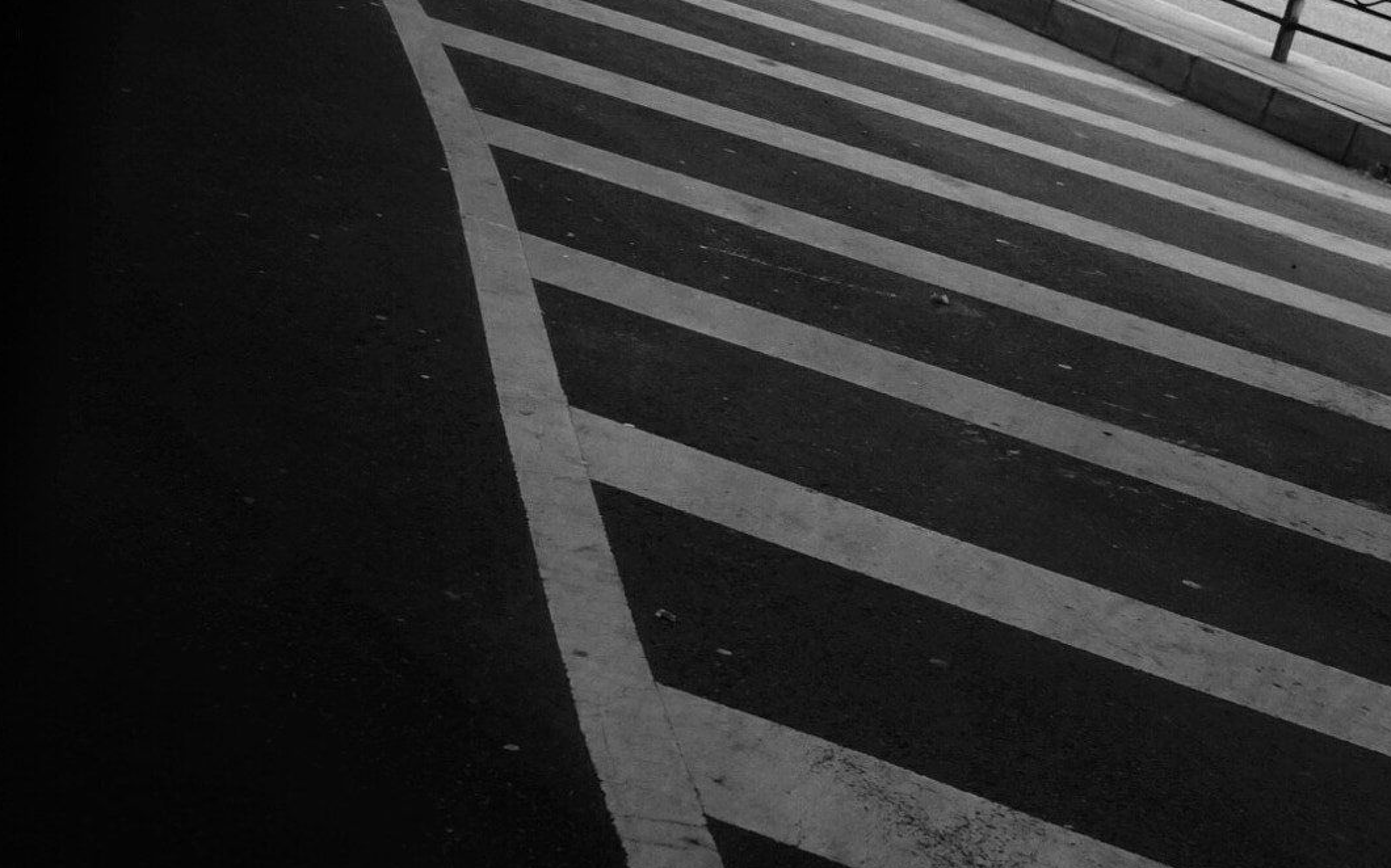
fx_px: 2918
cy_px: 506
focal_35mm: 77
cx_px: 694
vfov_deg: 16.9
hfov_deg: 26.8
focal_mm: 50
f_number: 5.6
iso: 1250
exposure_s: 1/125
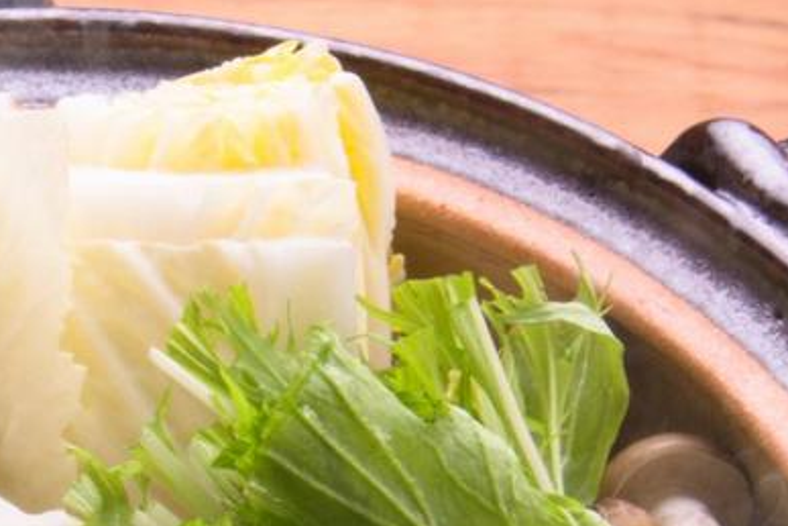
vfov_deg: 6.5
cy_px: 709
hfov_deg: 9.8
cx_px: 26
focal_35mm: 210
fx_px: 4587
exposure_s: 1/100
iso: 100
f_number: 18
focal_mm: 45
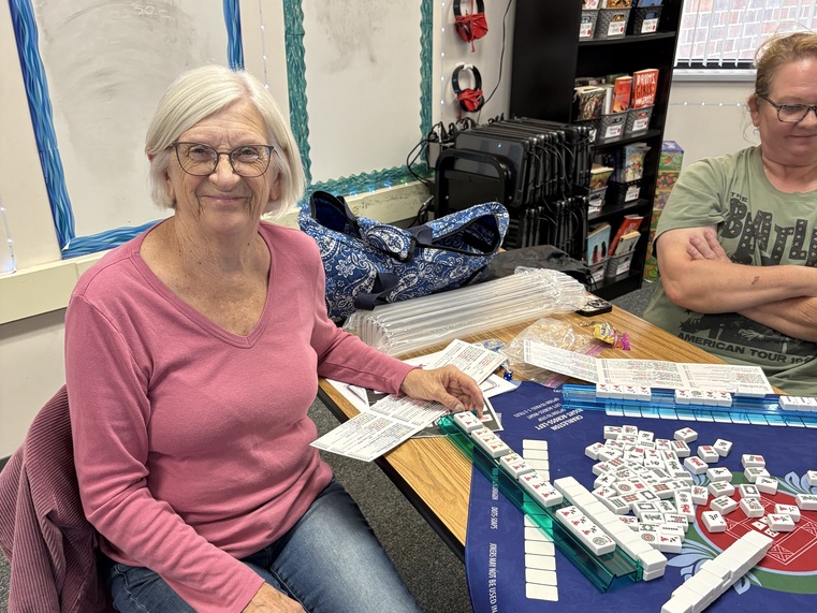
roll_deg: -0.3
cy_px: 398
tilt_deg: -25.7
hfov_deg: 52.6
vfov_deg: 40.3
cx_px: 410
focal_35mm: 35
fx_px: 826
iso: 160
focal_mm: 5.96
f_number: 1.6
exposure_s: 1/60
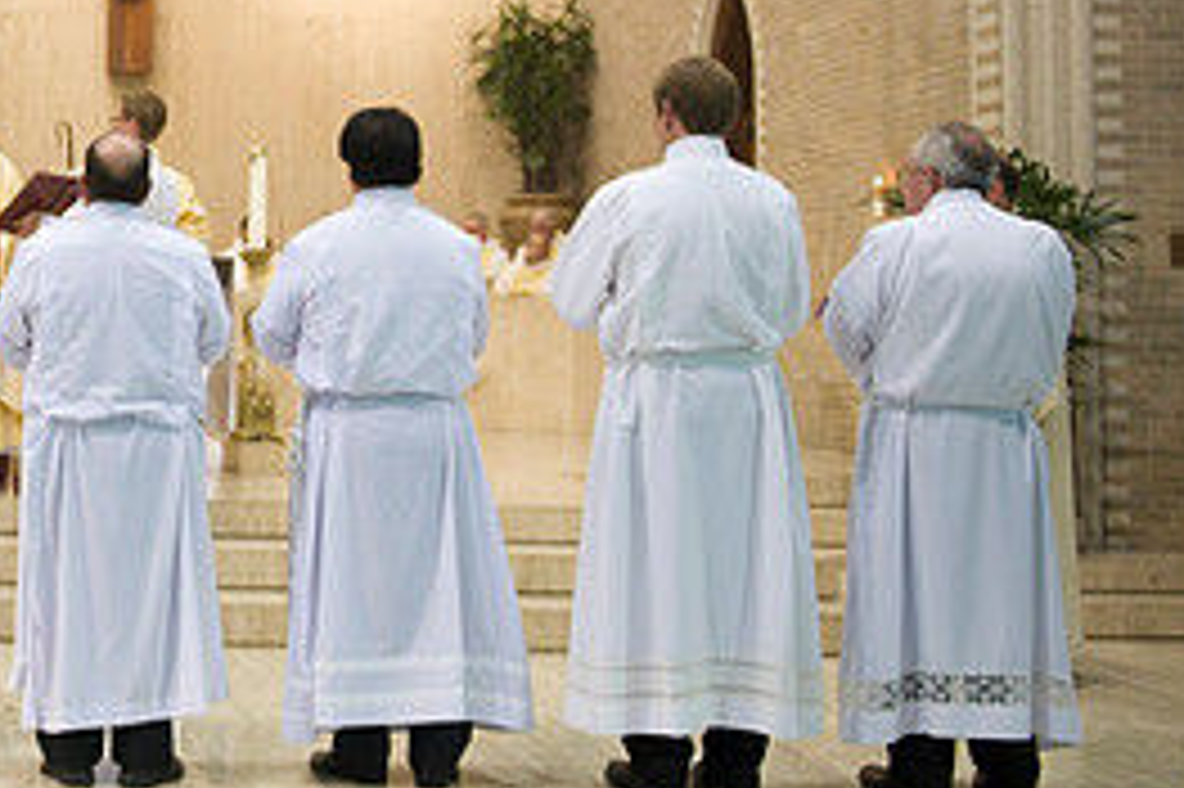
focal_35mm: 64
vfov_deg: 21.0
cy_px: 198
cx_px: -81
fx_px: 2103
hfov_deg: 28.8
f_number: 2.8
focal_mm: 29
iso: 2000
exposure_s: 1/100
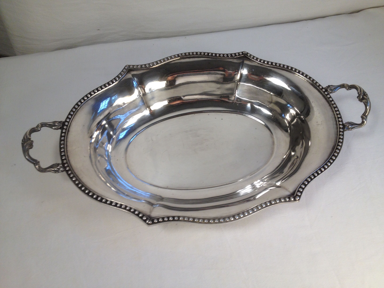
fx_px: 388
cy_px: 144
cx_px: 192
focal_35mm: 35
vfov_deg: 40.7
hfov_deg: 52.6
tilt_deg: -60.0
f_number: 2.4
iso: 64
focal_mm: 4.28
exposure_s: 1/40
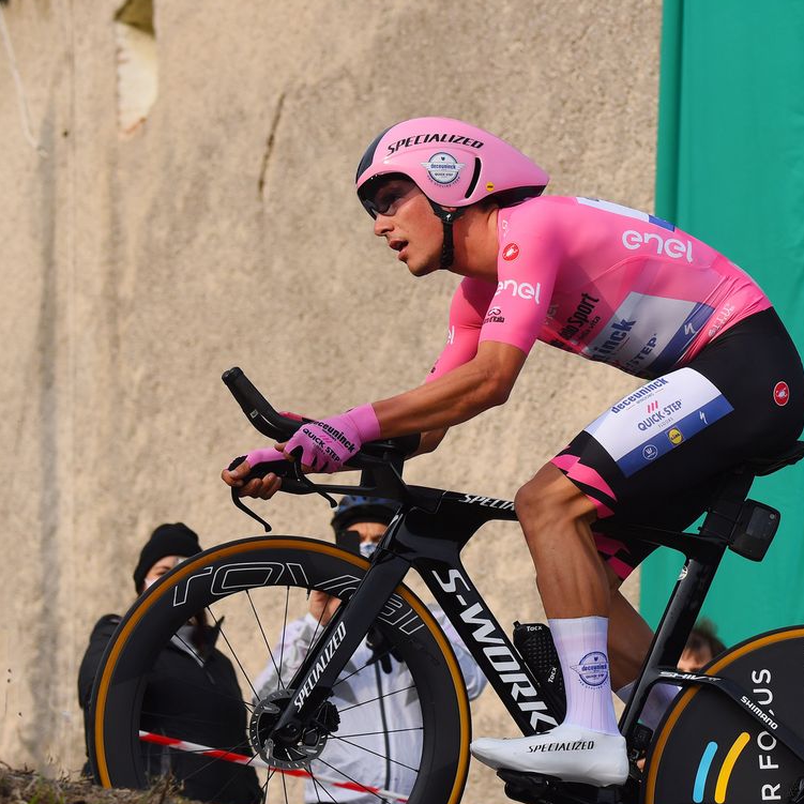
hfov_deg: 9.7
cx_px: 546
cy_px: 447
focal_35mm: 181
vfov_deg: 9.7
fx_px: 4756
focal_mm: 125
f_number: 6.3
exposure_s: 1/1600
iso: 500
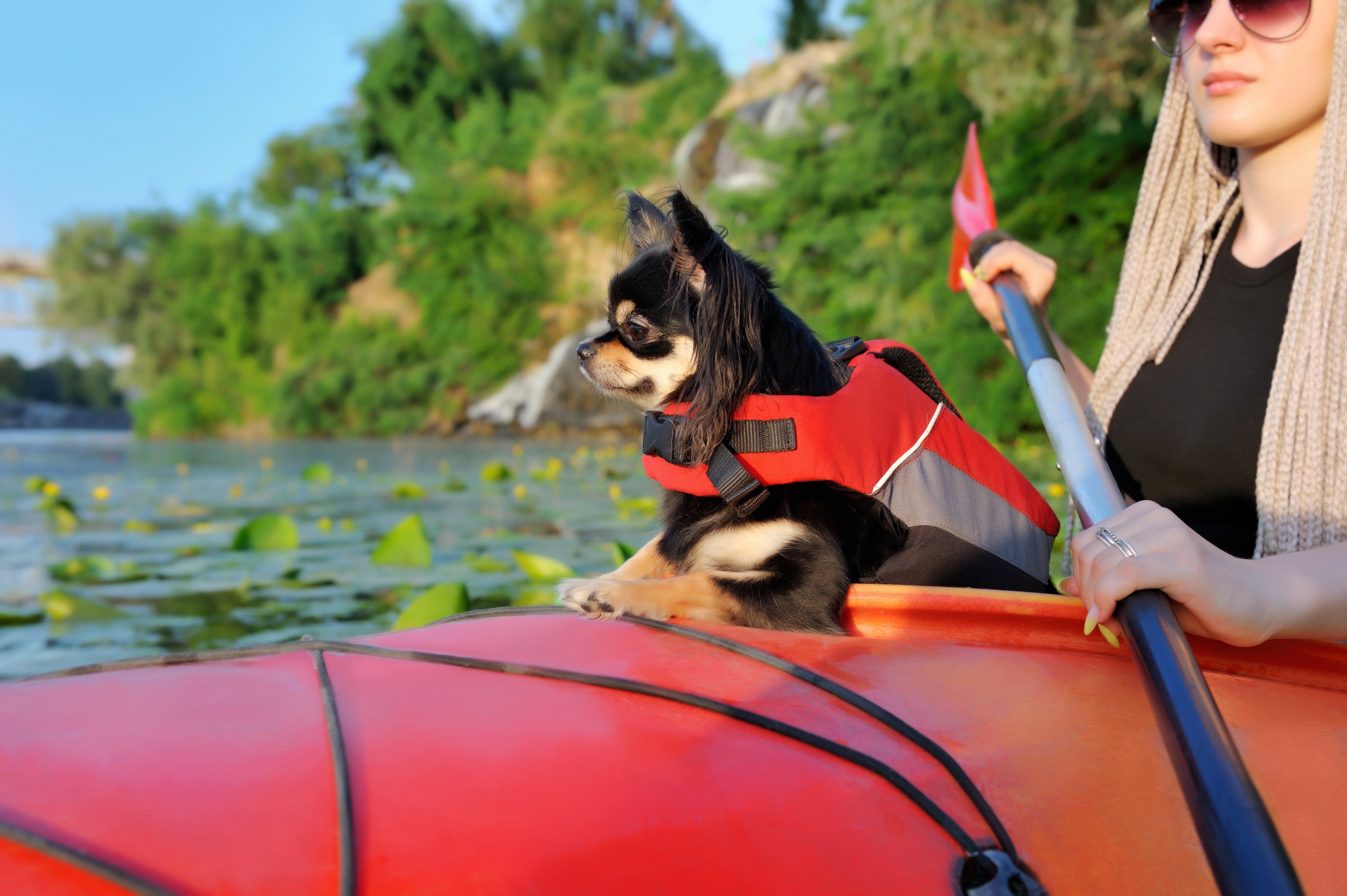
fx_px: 1795
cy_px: 448
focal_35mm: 48
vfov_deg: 28.0
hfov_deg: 41.1
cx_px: 674
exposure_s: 1/250
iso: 200
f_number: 6.3
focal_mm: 48
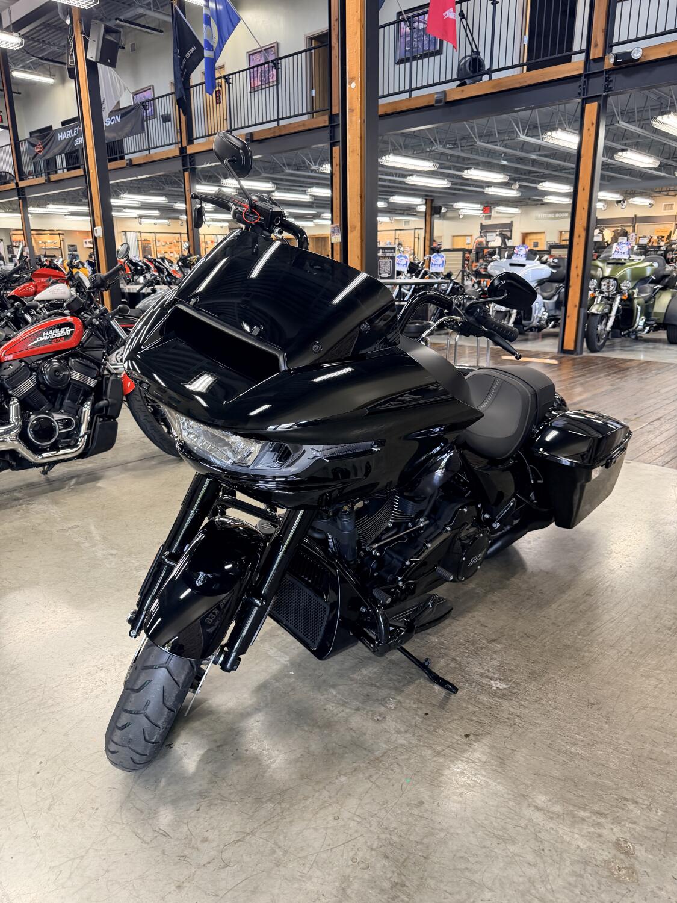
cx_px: 338
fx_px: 626
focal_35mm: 24
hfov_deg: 56.8
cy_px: 452
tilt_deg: -16.2
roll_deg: -0.3
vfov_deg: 71.6
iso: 250
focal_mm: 6.76
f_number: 1.78
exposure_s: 1/60
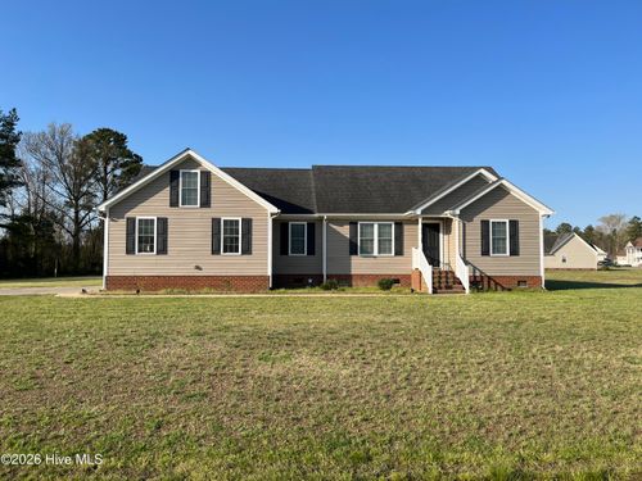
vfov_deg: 53.1
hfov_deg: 67.3
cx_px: 321
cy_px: 240
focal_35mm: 26
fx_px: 482
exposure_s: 1/2755
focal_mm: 5.1
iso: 50
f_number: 1.6
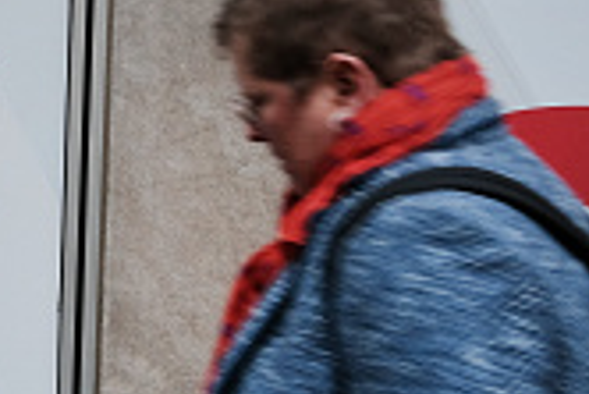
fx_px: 1408
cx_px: -241
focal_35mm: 86
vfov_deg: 15.9
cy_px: 153
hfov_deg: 20.8
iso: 800
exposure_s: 1/105
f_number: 8
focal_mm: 16
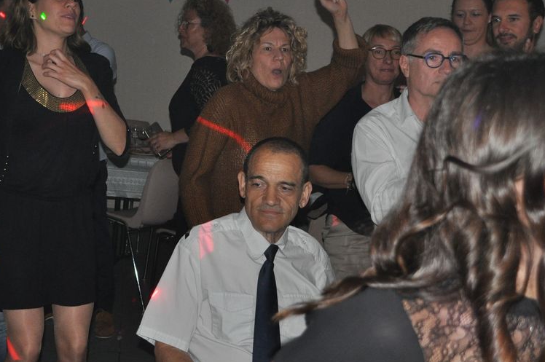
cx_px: 248
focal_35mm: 77
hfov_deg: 26.3
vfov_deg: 17.6
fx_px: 1164
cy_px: 133
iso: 800
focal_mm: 30
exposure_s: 1/60
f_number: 4.2
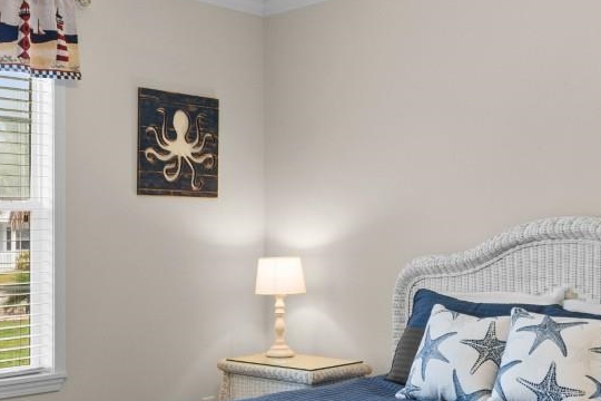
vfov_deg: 26.5
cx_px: 246
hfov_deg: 38.8
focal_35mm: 51
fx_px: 851
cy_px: 228
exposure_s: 1/10
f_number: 4.8
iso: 100
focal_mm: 11.5
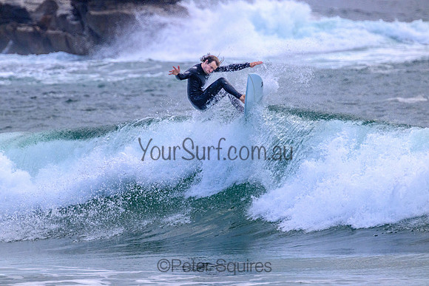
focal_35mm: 800
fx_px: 9535
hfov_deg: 2.6
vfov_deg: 1.7
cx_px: 214
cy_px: 143
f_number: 11
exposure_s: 1/1600
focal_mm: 800
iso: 2200
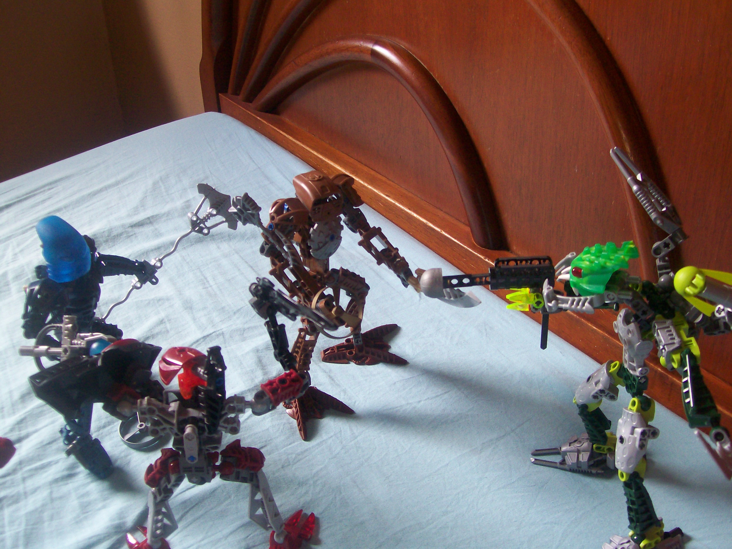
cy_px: 274
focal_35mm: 36
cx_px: 366
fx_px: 761
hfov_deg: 51.4
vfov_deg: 39.7
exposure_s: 1/32
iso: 127
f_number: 2.7
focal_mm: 6
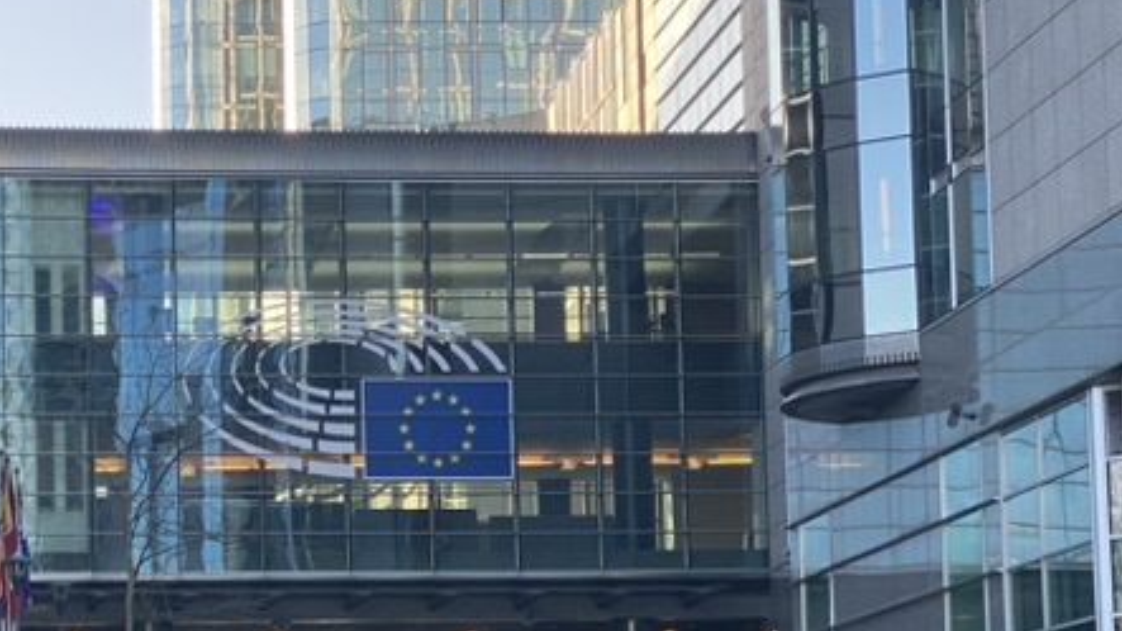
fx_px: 3897
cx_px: 152
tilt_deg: +6.4
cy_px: 494
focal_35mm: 131
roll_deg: -0.1
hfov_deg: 16.2
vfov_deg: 9.2
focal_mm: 6
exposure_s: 1/225
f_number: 2
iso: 20
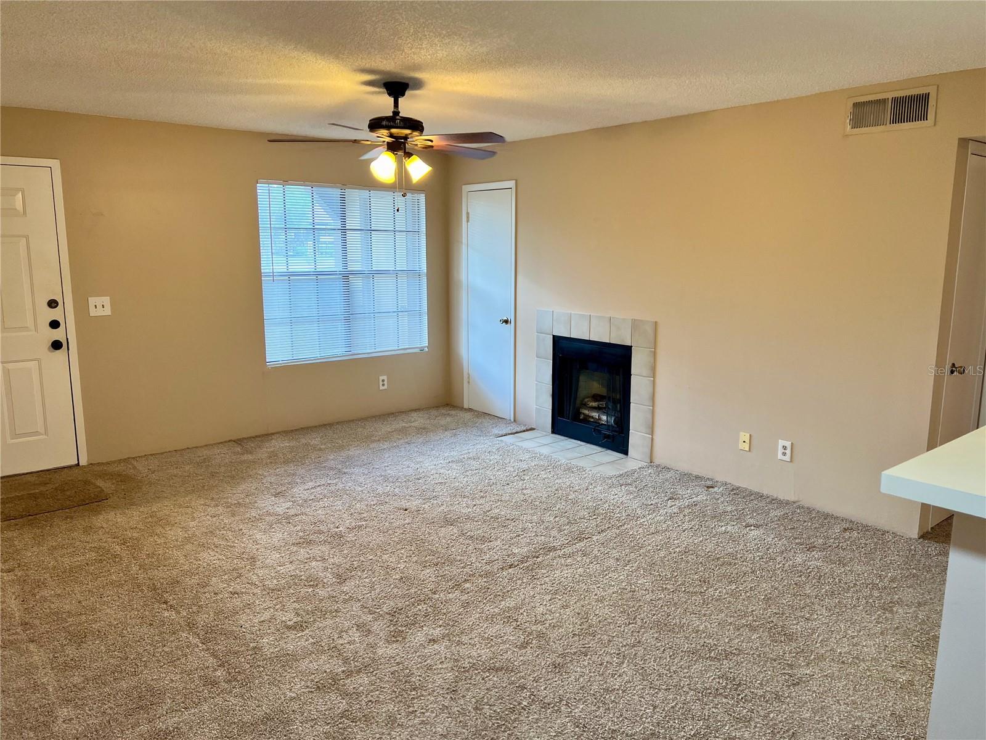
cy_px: 370
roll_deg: -0.8
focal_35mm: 26
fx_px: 741
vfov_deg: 53.1
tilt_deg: -10.3
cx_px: 493
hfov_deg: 67.3
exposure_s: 1/60
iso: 64
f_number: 1.5
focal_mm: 5.7
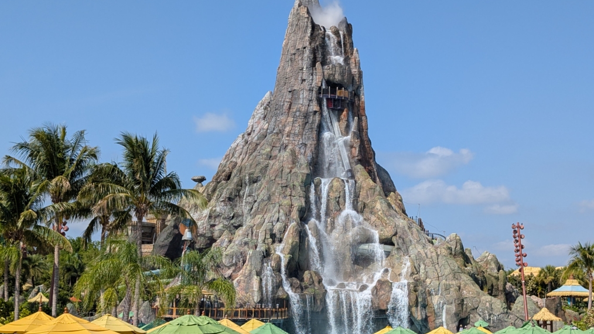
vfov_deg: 22.2
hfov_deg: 38.5
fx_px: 850
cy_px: 182
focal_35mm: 54
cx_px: 295
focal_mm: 6.9
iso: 20
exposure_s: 1/1812
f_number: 1.68
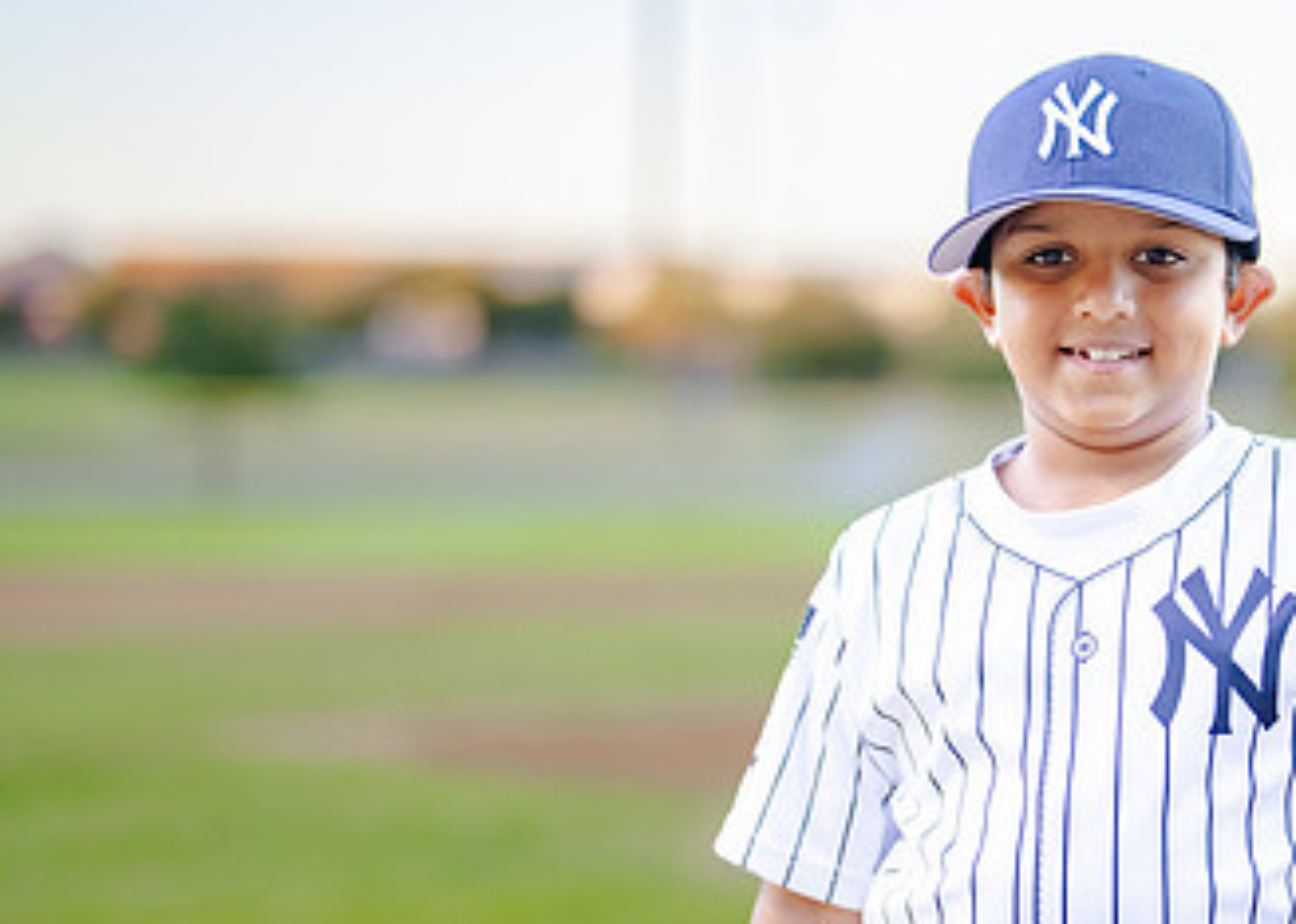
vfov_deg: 13.5
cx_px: 1007
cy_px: 595
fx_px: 3900
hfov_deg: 18.7
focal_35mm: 106
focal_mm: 50
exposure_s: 1/1000
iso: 250
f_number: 1.2
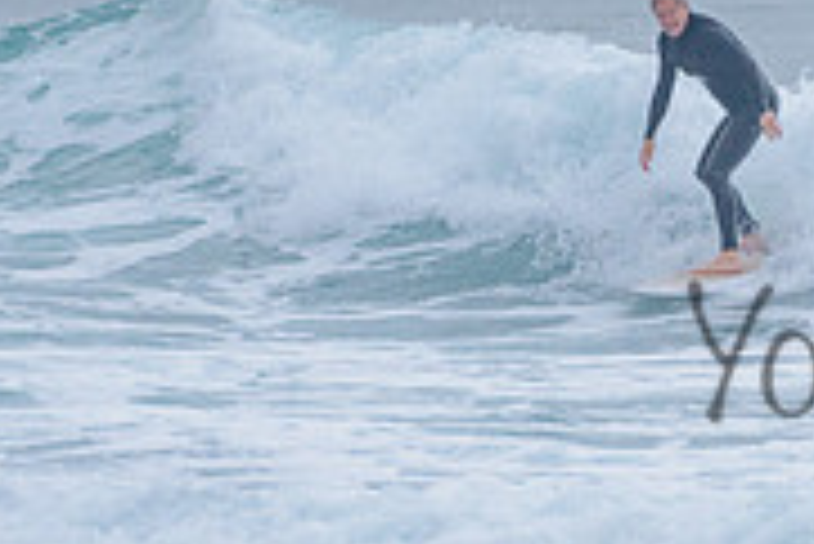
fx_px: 44375
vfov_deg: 0.7
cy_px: 197
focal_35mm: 1961
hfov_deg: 1.1
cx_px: 869
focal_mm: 500
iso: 1100
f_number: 5.6
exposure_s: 1/2000
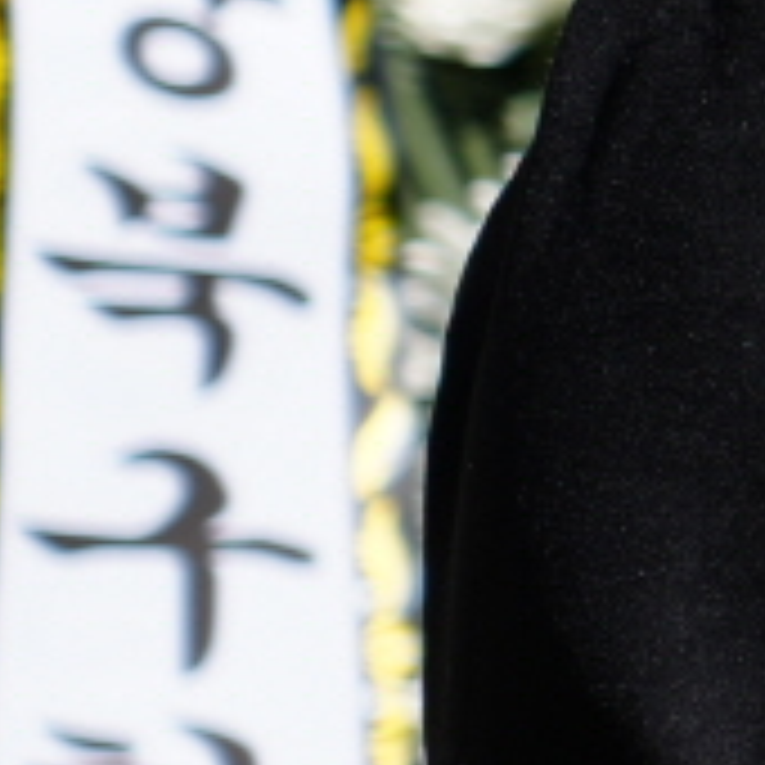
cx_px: 3704
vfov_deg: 2.1
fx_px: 21352
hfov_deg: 2.0
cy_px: 549
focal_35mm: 854
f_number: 4.5
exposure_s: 1/640
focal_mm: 95
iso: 100
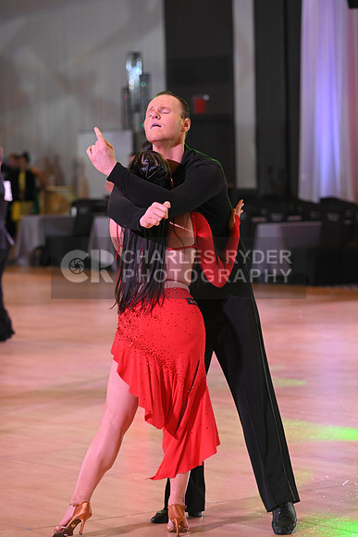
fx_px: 2012
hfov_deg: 10.2
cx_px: 179
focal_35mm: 135
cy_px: 268
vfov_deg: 15.2
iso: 1600
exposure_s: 1/200
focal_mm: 135
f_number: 5
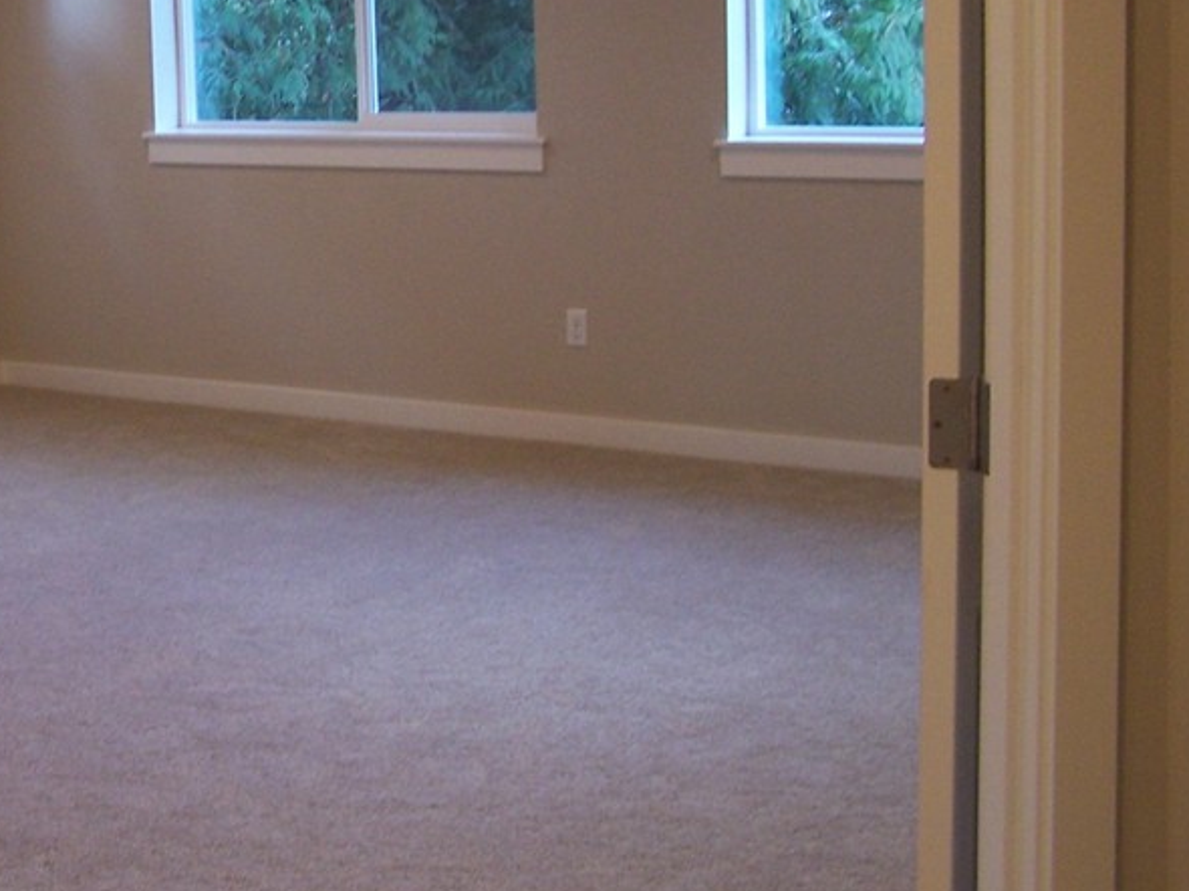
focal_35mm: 66
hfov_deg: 28.6
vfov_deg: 22.1
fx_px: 2266
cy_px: 258
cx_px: 197
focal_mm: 6.3
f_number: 2.8
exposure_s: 1/20
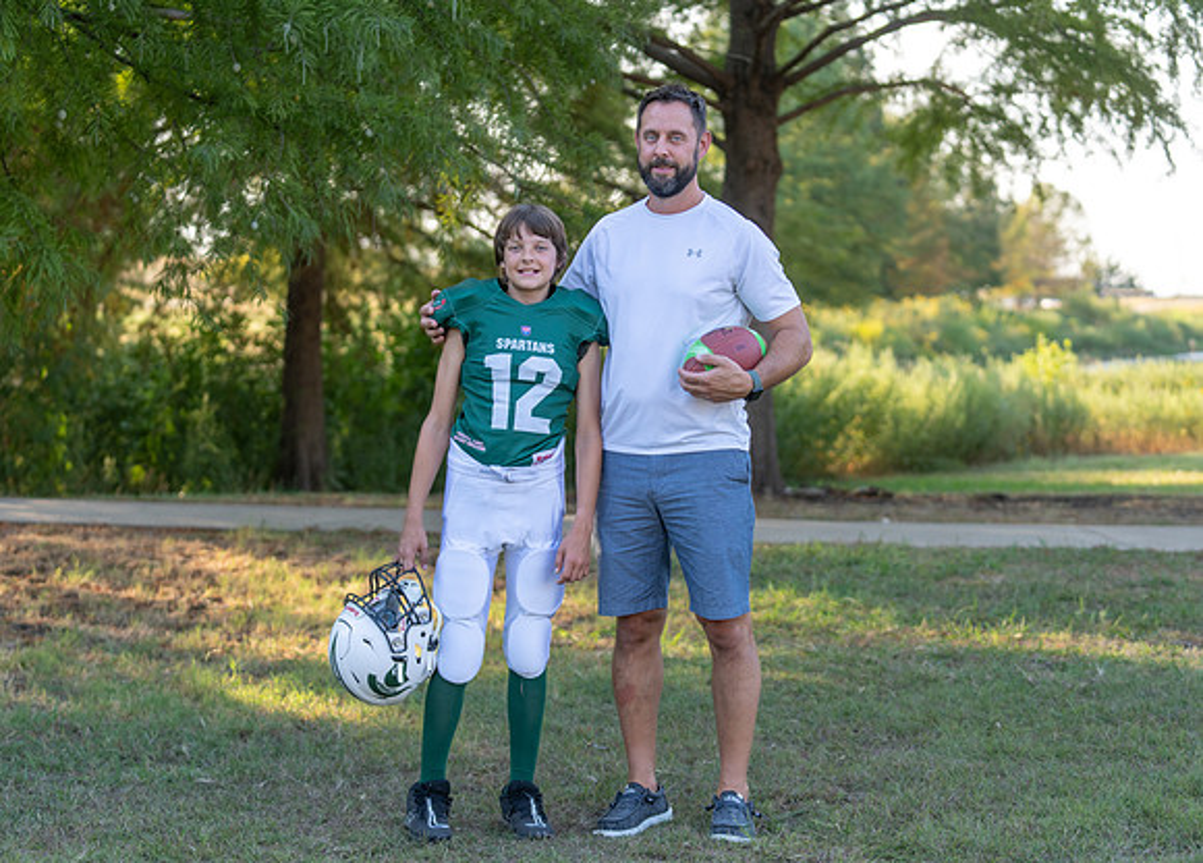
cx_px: 619
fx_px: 2756
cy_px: 438
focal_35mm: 81
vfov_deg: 17.8
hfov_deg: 24.6
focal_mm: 70
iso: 125
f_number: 2.8
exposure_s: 1/320
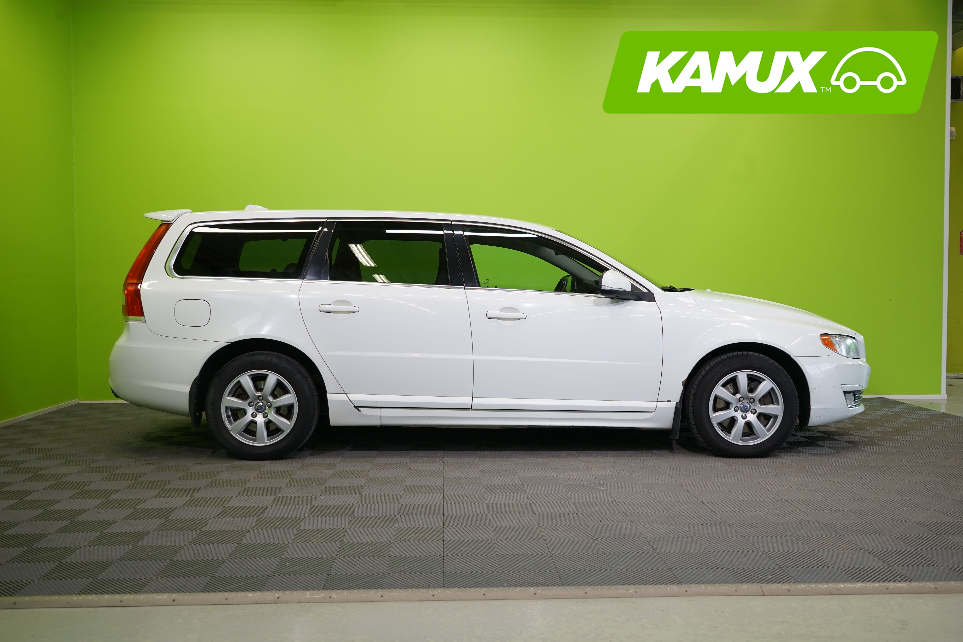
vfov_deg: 40.0
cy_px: 321
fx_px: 883
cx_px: 482
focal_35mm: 33
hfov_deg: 57.2
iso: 400
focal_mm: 33
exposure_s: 1/40
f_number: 6.3
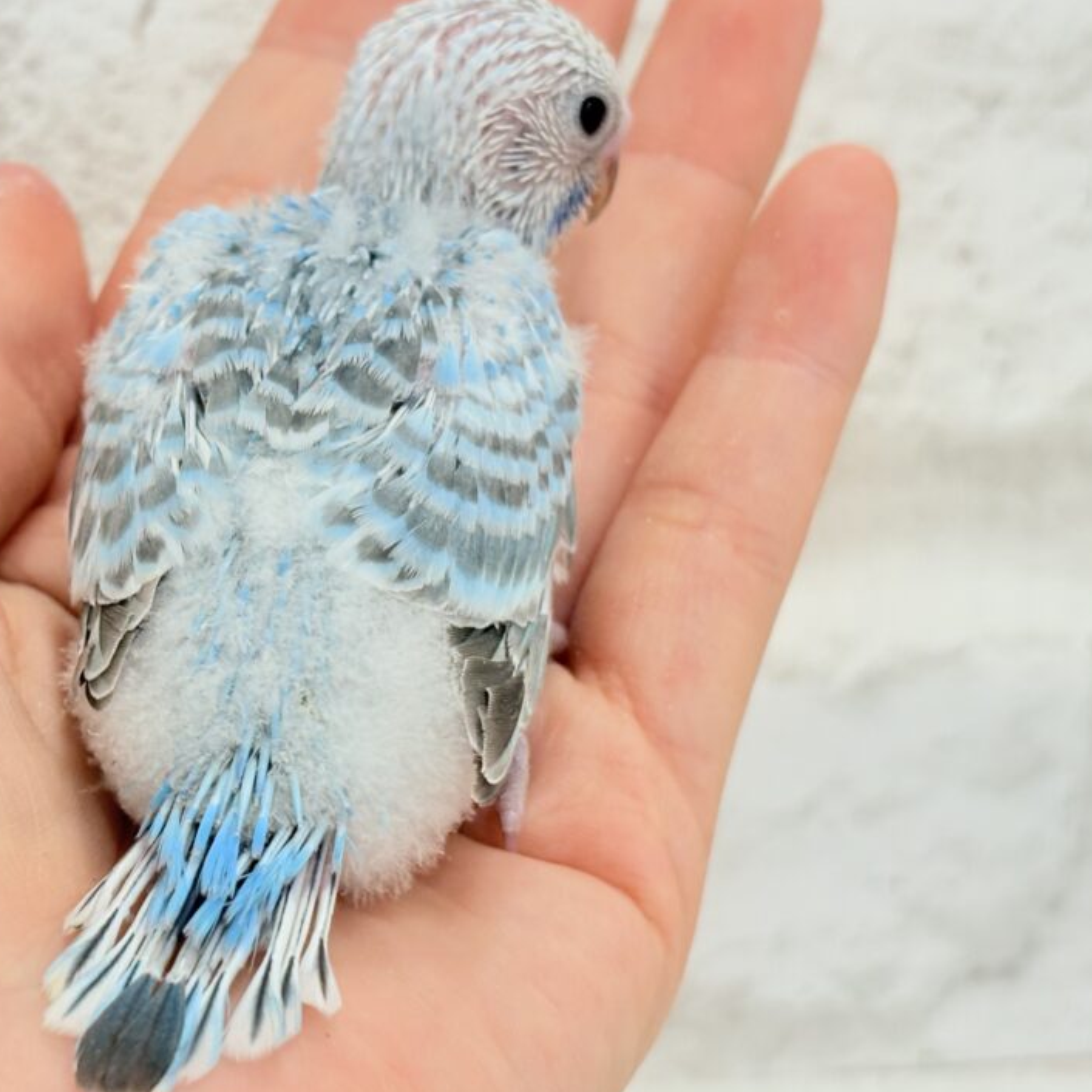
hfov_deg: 22.0
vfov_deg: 22.2
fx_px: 2784
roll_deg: -2.1
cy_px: 544
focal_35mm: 78
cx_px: 310
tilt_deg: -14.8
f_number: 1.6
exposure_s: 1/100
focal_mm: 5.96
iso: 80
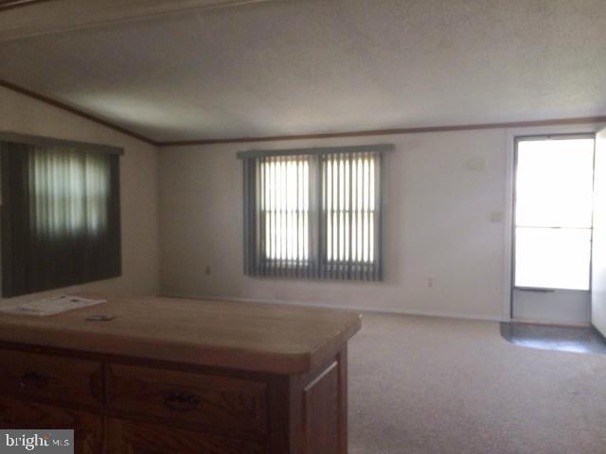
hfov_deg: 60.0
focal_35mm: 30
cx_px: 303
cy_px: 227
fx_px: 525
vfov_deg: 46.8
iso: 100
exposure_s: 1/30
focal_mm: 4.12
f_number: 2.2
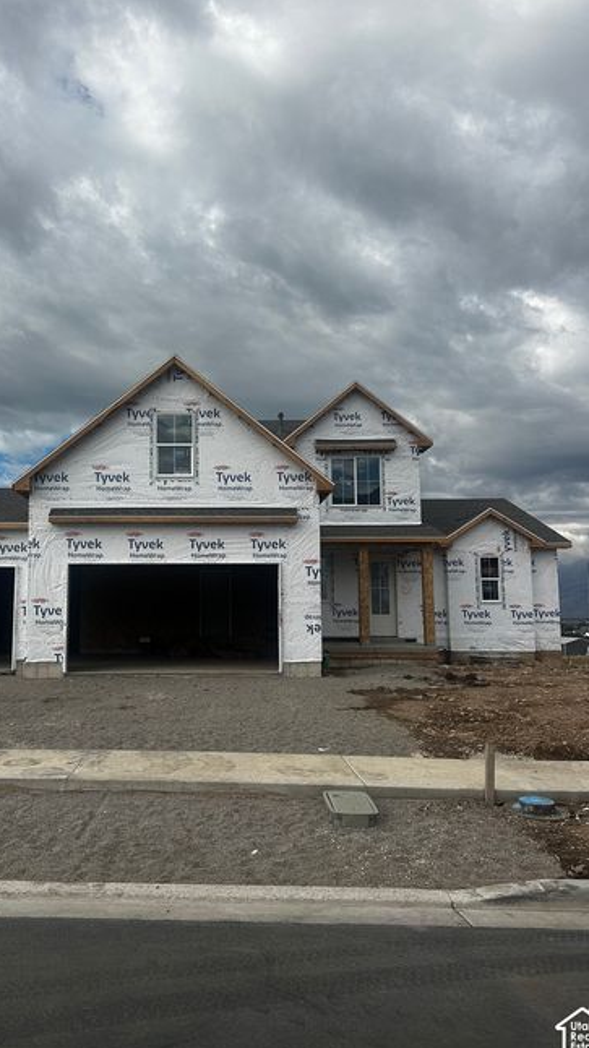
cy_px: 535
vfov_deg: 69.9
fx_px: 750
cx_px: 216
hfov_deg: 42.5
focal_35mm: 27
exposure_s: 1/5848
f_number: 1.78
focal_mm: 6.86
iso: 80
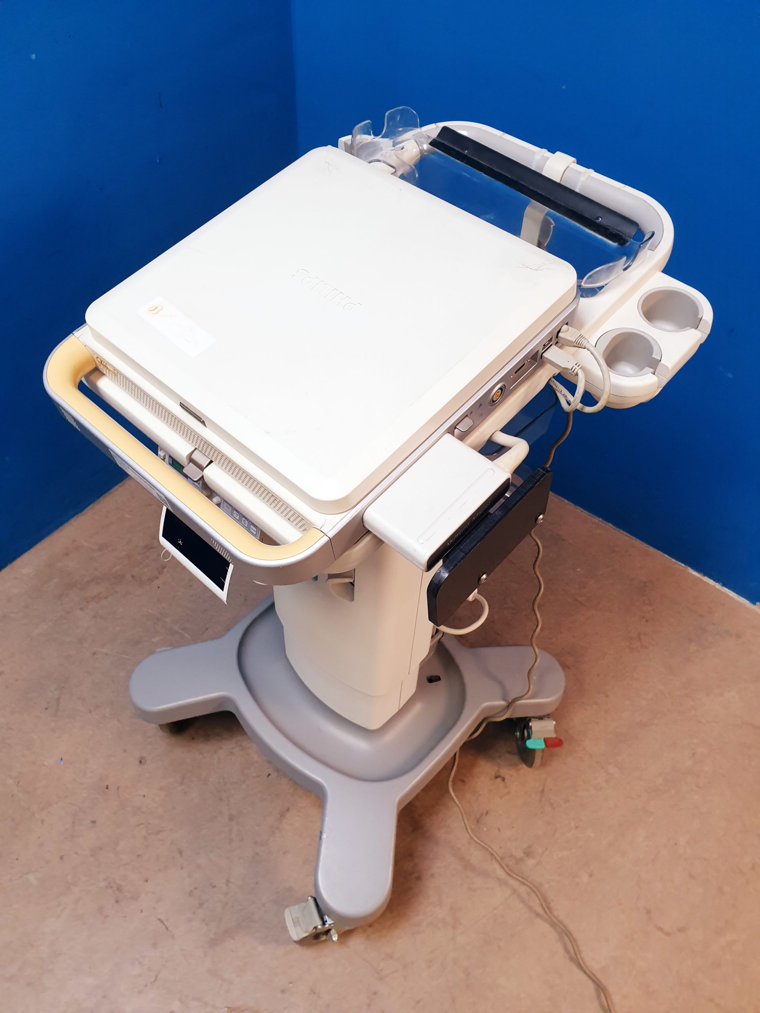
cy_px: 506
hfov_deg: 53.1
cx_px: 380
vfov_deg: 67.3
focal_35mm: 26
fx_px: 761
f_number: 2.4
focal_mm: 4.3
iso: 160
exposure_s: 1/50
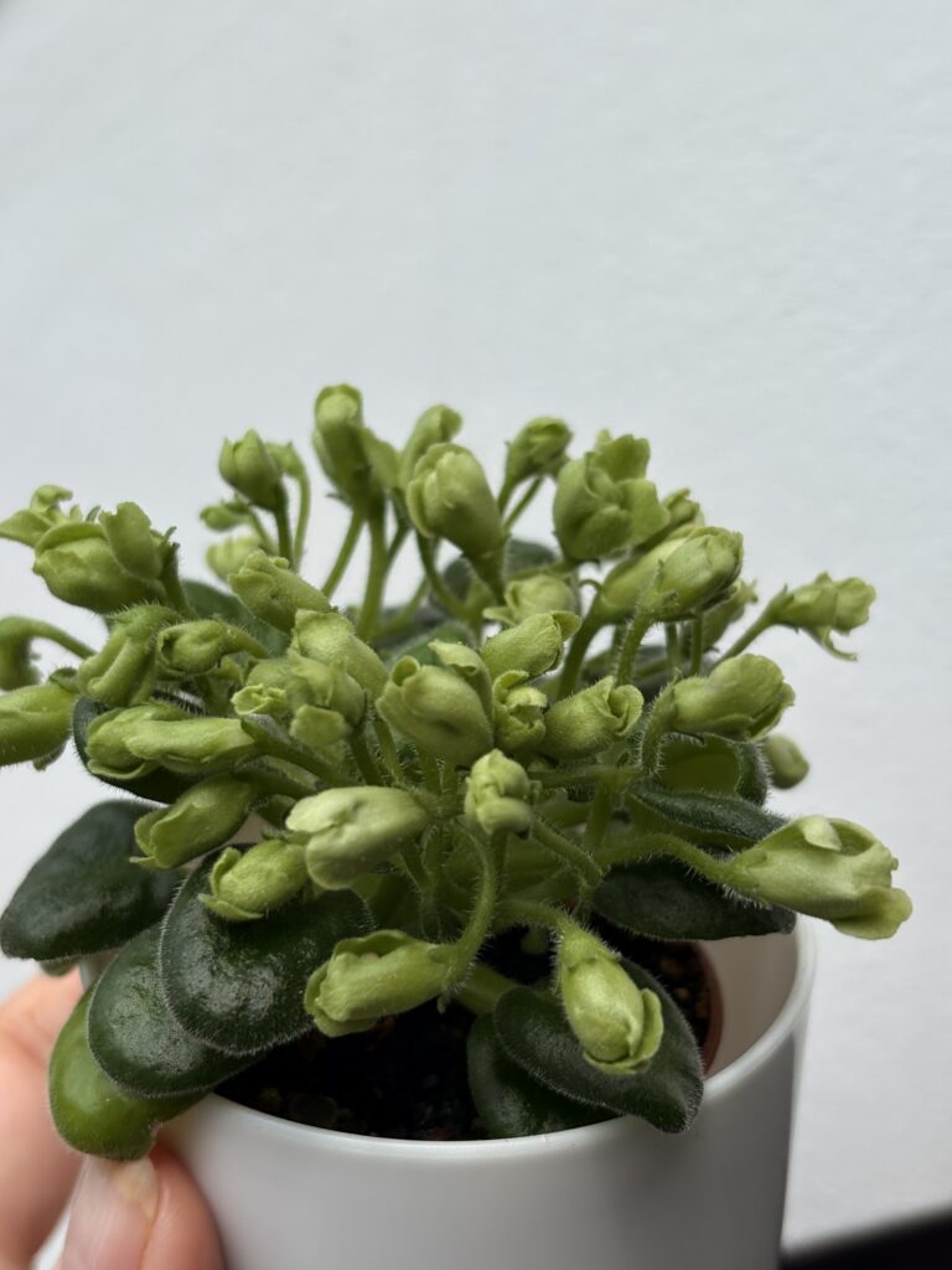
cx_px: 476
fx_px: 1907
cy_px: 635
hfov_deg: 28.0
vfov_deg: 36.8
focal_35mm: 52
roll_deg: -2.0
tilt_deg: -15.2
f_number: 1.6
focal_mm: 5.96
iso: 40
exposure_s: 1/1901
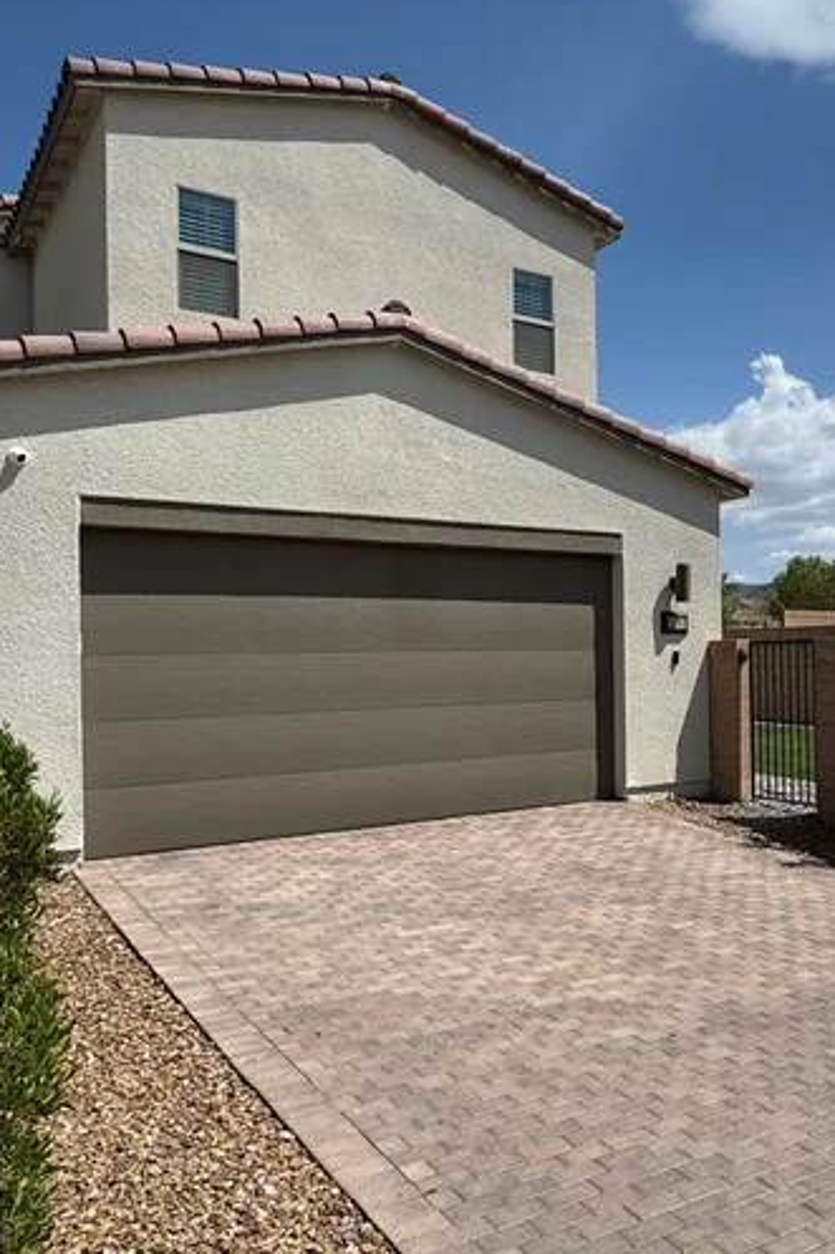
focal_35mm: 30
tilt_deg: -0.4
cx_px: 603
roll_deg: +0.8
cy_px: 651
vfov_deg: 61.9
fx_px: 1044
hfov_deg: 42.5
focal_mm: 2.22
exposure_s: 1/3247
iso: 50
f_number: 2.2
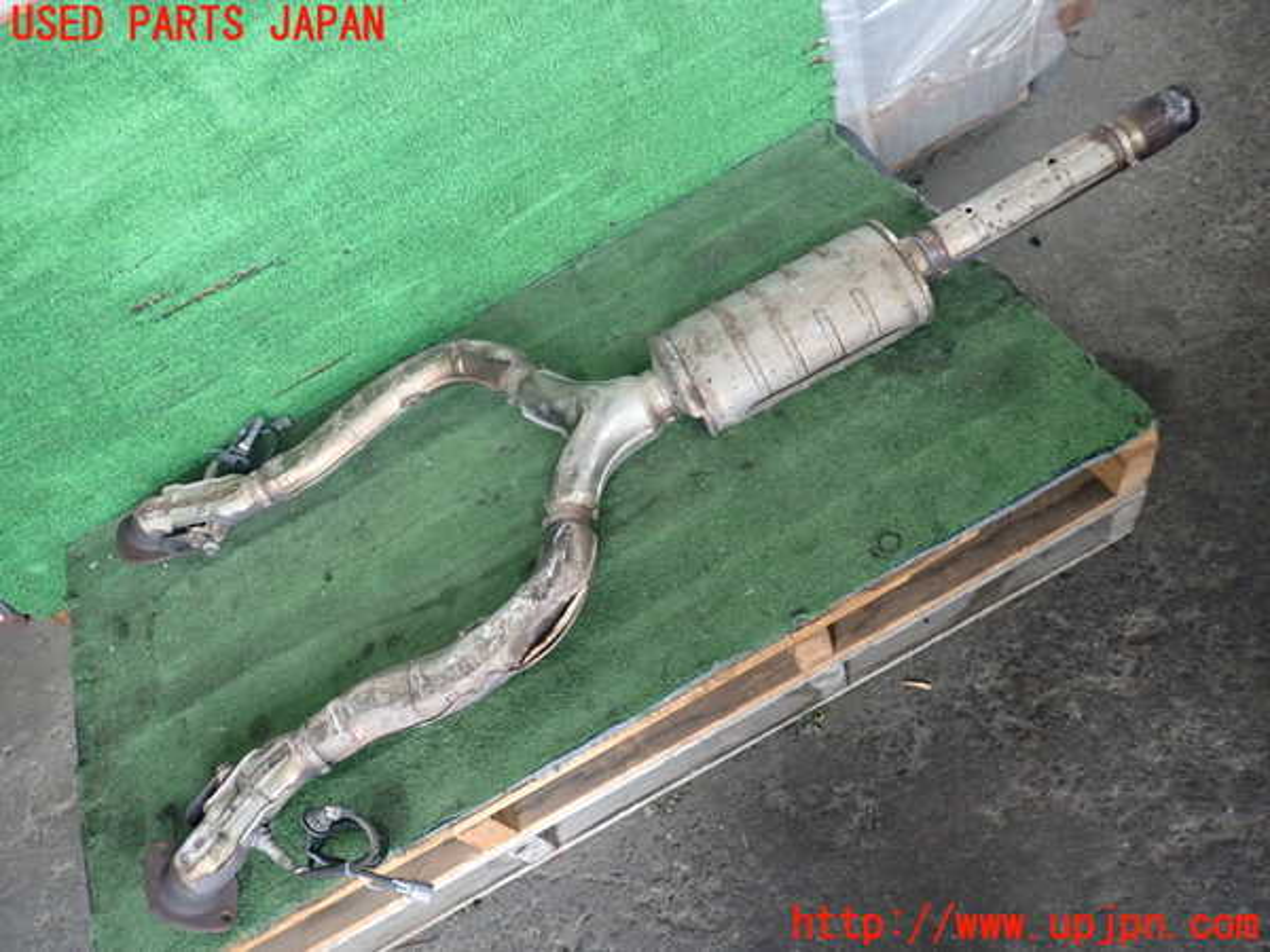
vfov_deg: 54.9
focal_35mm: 25
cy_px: 476
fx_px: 917
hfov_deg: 69.4
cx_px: 635
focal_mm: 4.5
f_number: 2
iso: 640
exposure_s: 1/125
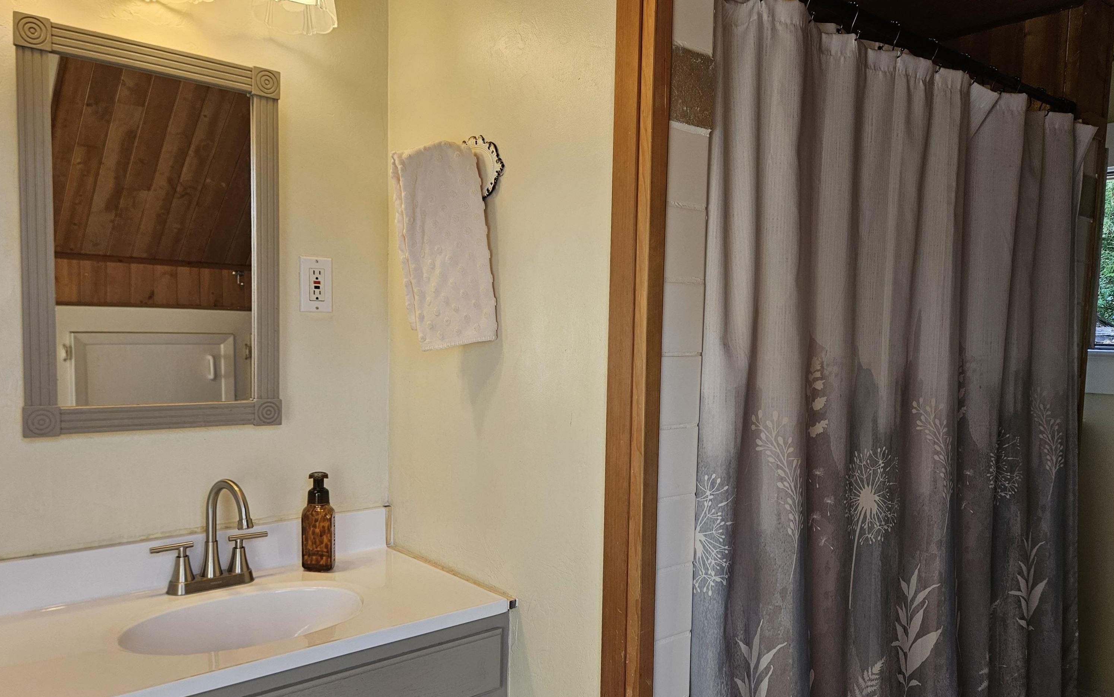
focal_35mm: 25
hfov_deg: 72.5
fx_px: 759
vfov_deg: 49.2
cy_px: 380
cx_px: 566
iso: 32
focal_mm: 5.4
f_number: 1.8
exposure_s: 1/120
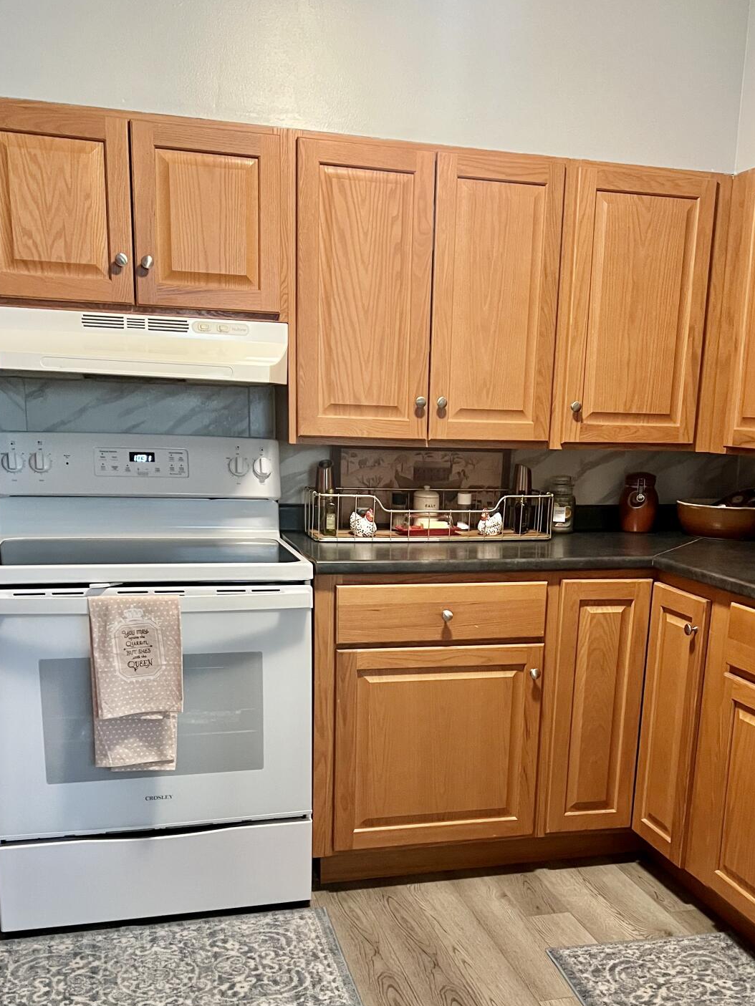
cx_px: 451
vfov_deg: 49.2
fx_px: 1076
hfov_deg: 38.5
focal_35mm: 37
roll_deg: -1.4
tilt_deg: -13.8
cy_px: 674
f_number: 1.5
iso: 400
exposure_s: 1/60
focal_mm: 5.7
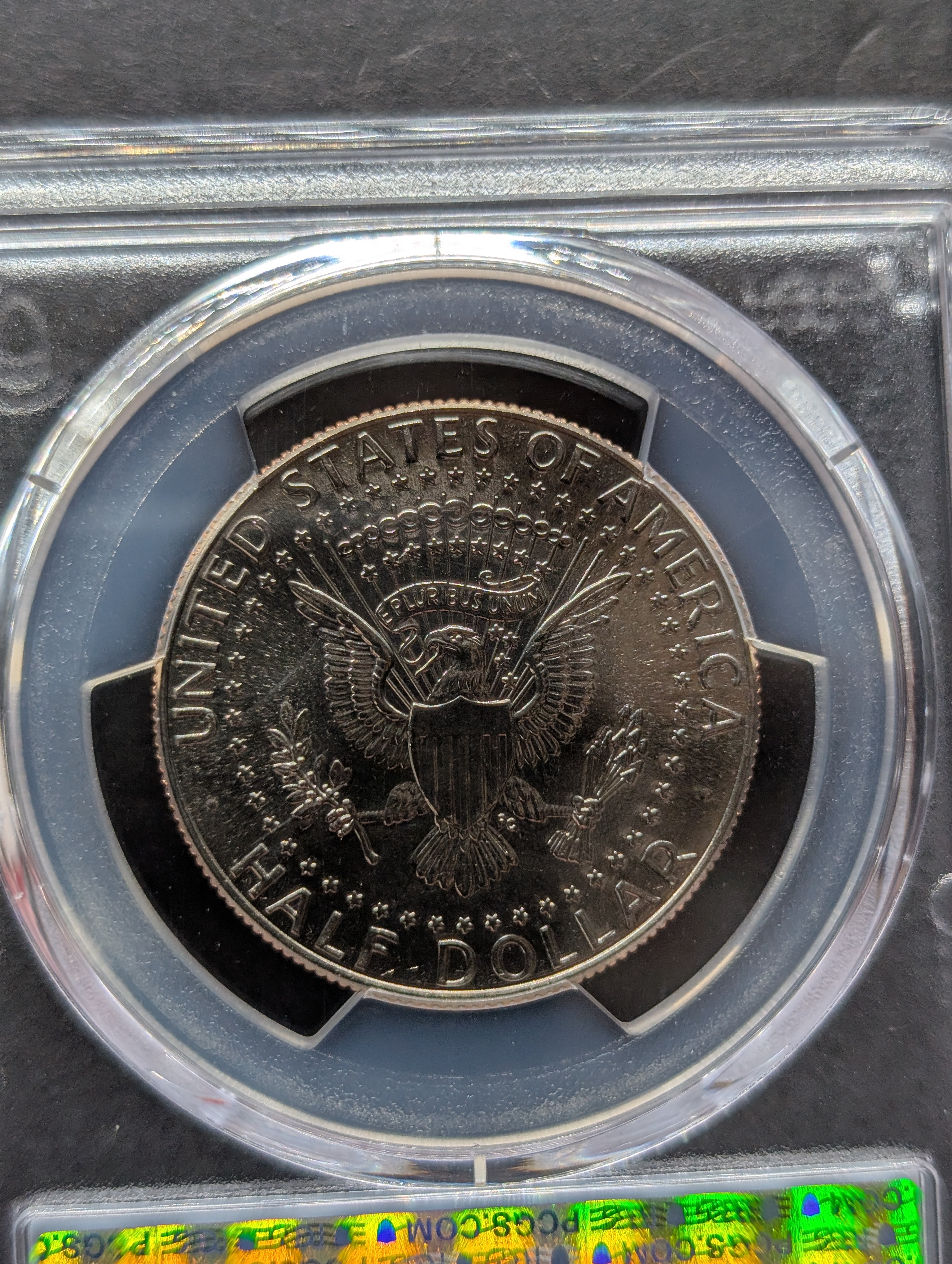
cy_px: 632
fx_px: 1792
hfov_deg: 29.7
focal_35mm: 49
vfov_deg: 38.9
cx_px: 476
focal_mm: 6.9
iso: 20
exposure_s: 1/70.8
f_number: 1.68
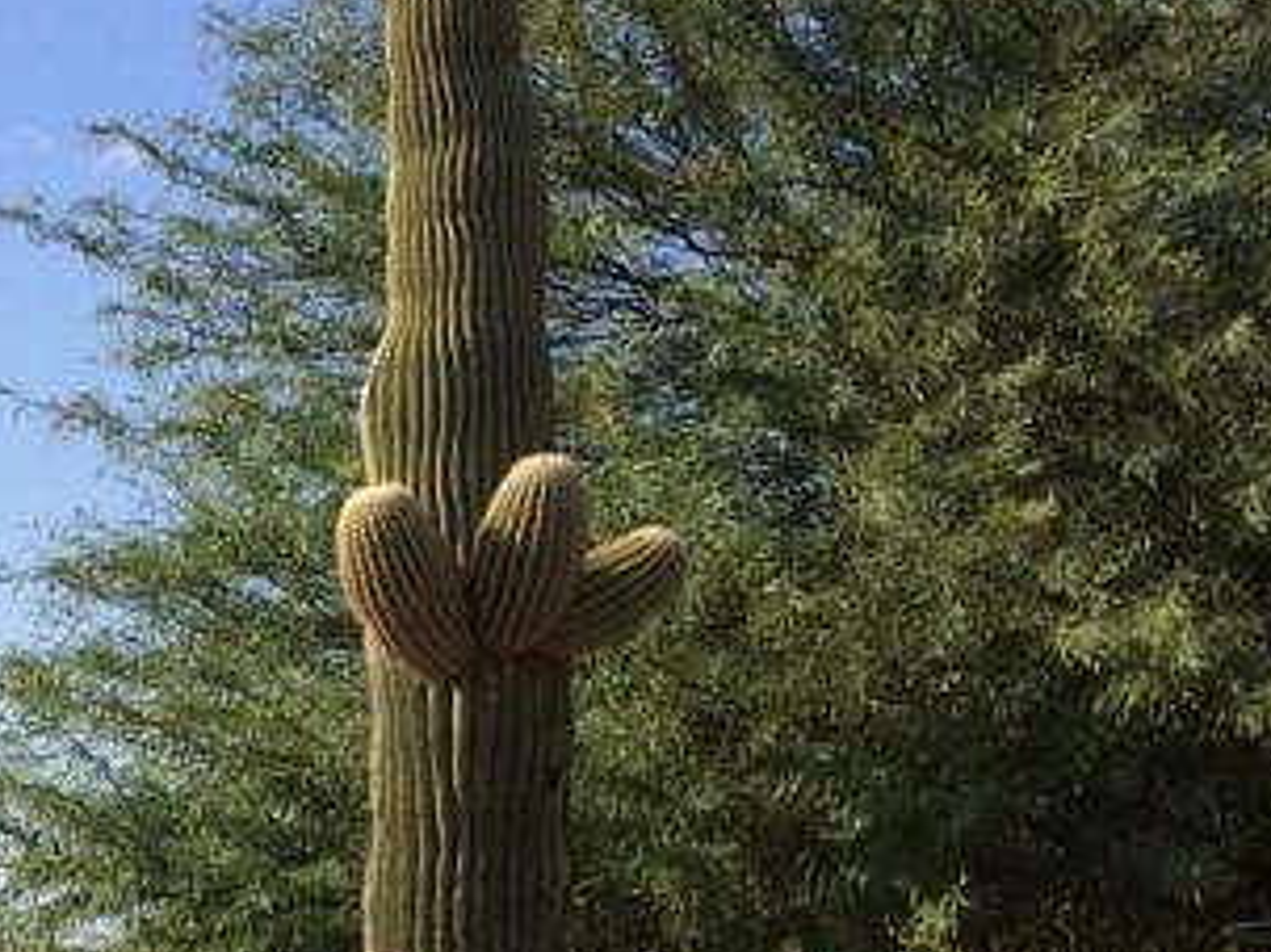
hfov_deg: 18.5
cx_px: -440
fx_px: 3597
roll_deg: -2.4
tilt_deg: -5.7
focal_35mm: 98
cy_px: 1250
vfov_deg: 14.4
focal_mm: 4.15
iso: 32
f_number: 2.2
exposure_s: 1/1642
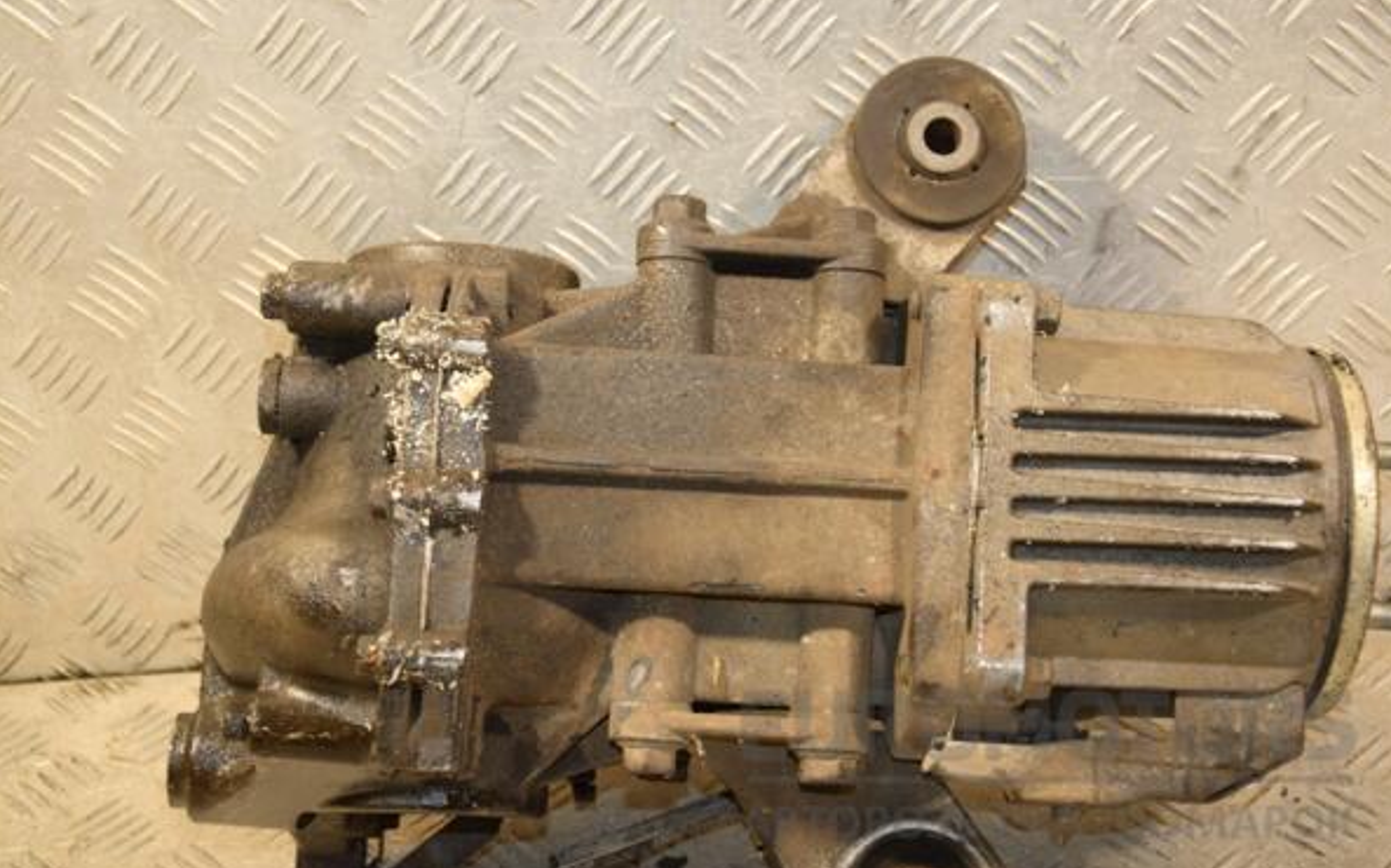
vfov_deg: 20.0
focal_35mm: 65
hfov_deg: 31.5
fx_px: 2463
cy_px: 413
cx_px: 697
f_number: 4.8
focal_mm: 42
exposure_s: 1/125
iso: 800
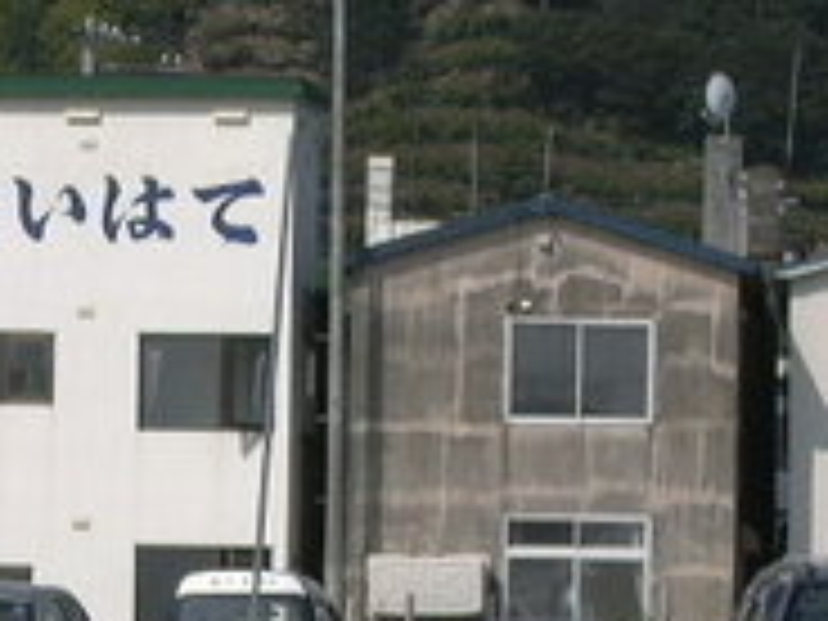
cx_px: 36
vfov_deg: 6.6
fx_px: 5382
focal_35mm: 225
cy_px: 484
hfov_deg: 8.8
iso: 100
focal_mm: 12.83
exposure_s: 1/236
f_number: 11.37
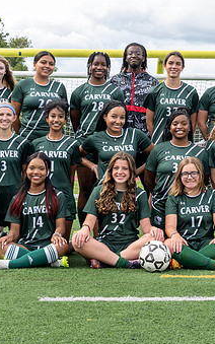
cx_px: 207
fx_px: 862
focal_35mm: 92
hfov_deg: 14.0
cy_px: 95
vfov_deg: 22.4
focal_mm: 26
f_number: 7.1
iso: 160
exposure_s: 1/250
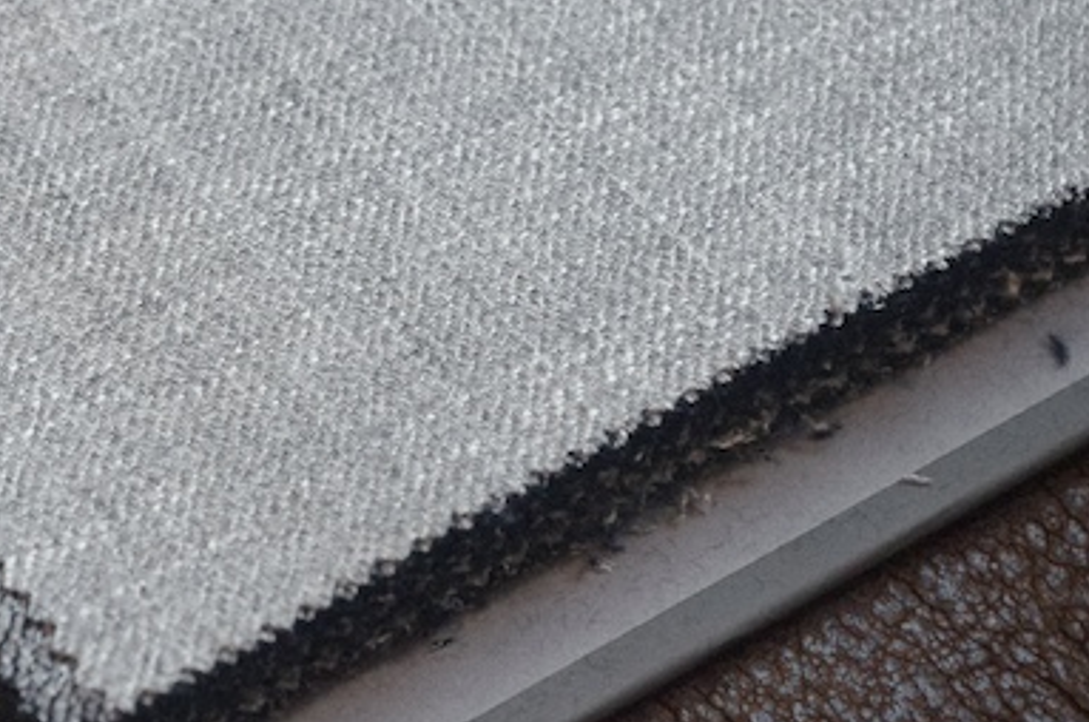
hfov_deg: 14.9
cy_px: 155
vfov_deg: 10.0
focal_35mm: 137
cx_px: 191
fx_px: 4137
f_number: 8
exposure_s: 1/125
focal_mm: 55
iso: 6400
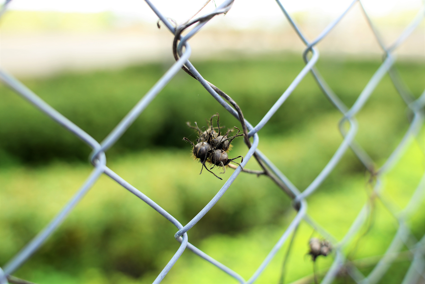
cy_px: 142
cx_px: 212
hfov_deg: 54.4
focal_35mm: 35
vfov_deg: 37.9
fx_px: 413
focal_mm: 35
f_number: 2.8
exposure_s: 1/250
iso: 100
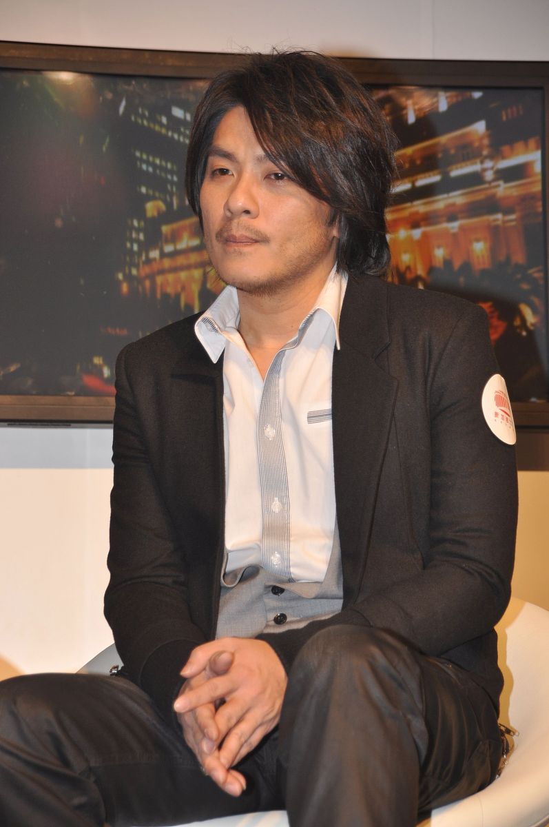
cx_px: 274
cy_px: 414
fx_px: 3096
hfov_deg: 10.1
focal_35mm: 135
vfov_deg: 15.2
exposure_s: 1/125
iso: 200
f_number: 6.3
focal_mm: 90
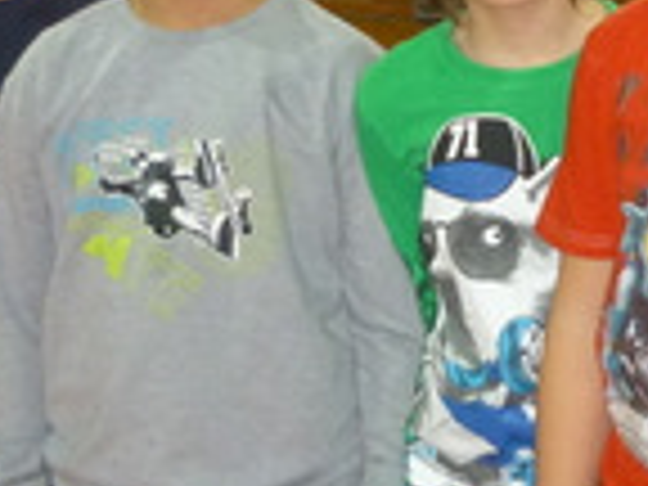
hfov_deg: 12.2
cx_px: 608
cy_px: 74
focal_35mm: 160
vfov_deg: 9.2
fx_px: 2995
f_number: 2.8
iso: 200
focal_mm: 5.5
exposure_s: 1/30
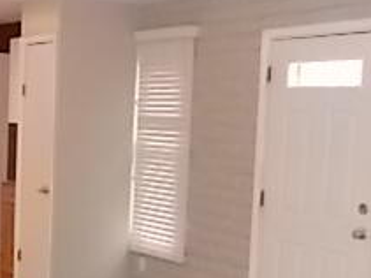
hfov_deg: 24.1
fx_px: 846
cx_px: 39
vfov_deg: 18.6
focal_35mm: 79
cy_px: 201
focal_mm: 4.6
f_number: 3.2
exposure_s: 1/25
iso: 450
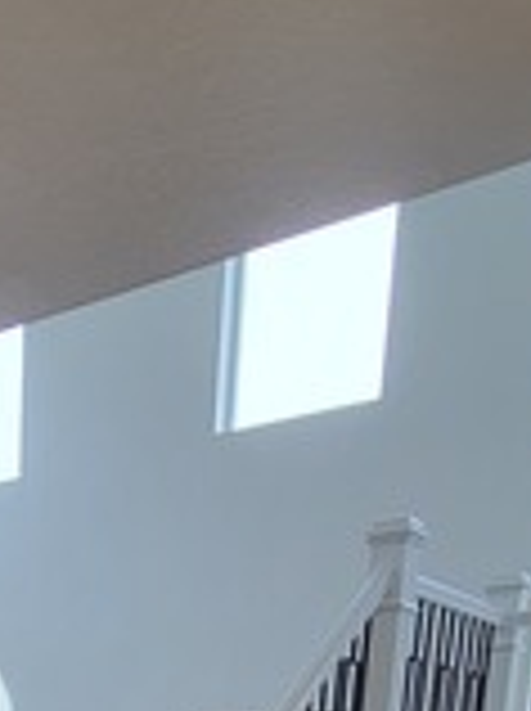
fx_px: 1128
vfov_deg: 24.1
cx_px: -76
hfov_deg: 24.4
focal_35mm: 55
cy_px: 1159
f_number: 2.2
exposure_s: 1/120
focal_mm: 2.2
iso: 64
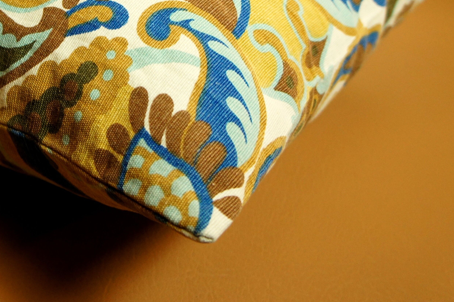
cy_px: 11
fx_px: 819
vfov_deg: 20.3
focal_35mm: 65
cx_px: 96
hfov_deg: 30.3
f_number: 4
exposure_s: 1/60
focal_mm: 22
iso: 1000
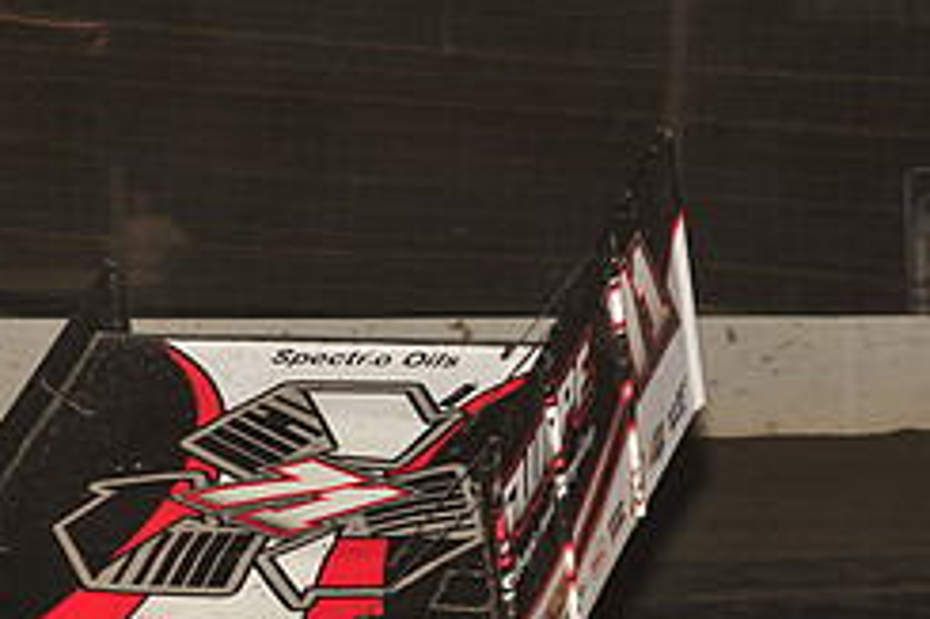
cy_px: 657
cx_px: 118
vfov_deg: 4.8
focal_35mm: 284
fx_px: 7331
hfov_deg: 7.2
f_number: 6.3
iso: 800
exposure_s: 1/320
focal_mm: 120
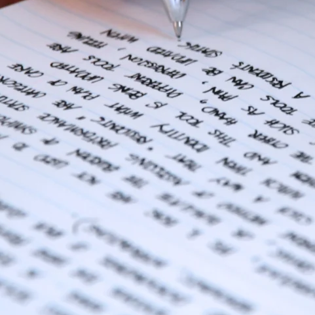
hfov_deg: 4.8
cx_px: 241
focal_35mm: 366
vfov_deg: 4.8
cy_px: 99
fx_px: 3767
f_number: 5.6
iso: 1600
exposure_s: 1/13
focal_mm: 135
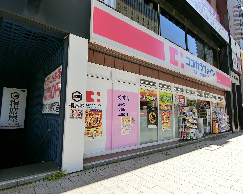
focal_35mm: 20
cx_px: 127
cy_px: 98
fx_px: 144
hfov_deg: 80.3
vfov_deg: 68.1
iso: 80
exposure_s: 1/800
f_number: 2.7
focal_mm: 4.06
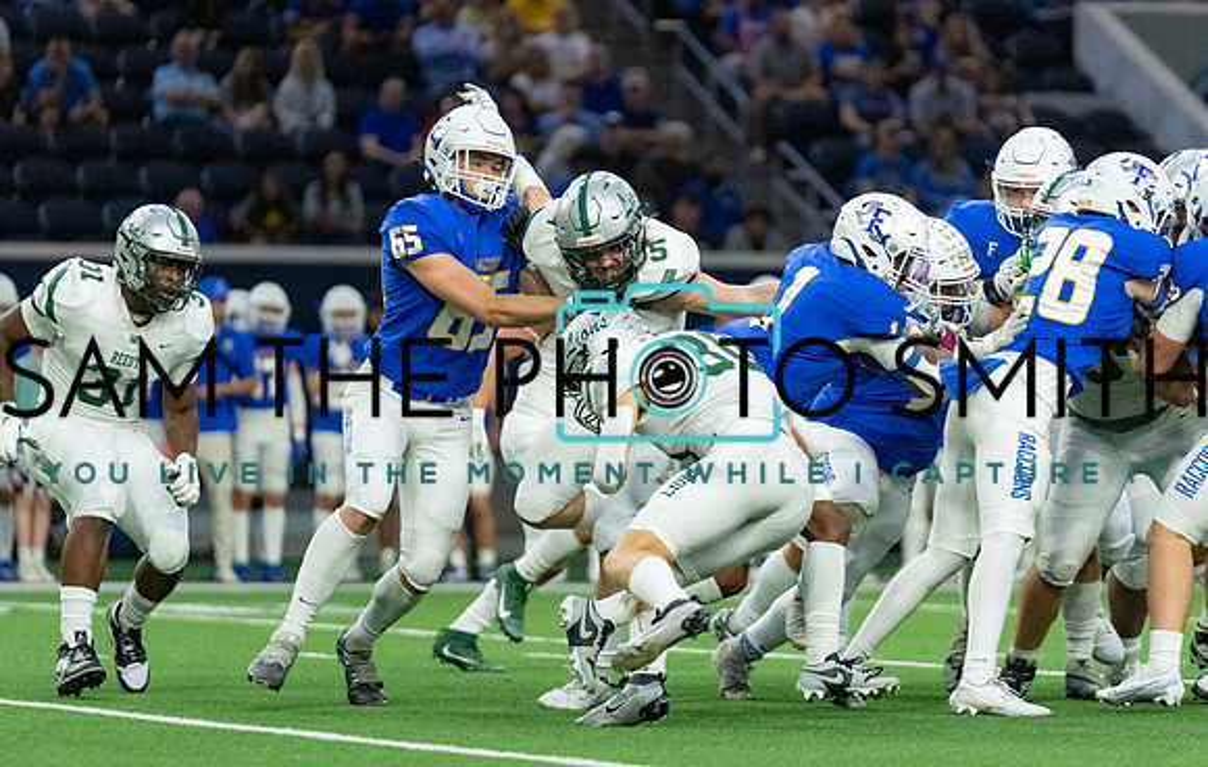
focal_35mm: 281
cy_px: 389
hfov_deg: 7.4
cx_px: 632
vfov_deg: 4.7
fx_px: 9286
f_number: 2.8
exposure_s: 1/1250
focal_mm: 200
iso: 4000
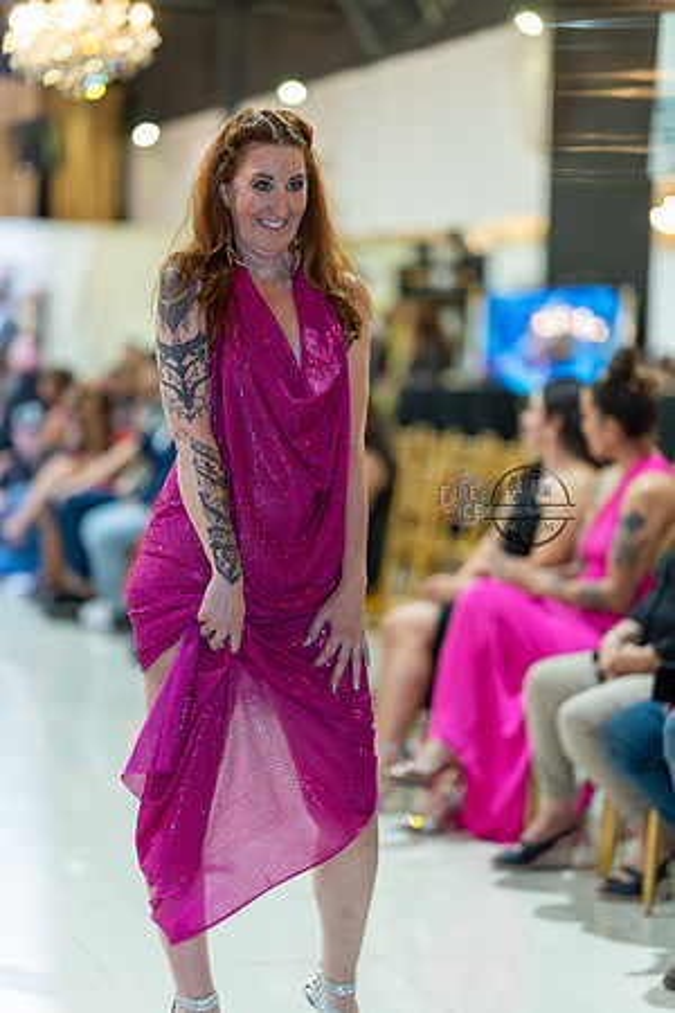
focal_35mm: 85
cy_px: 506
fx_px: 2390
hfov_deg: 16.1
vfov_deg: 23.9
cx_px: 338
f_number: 1.4
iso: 400
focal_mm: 85
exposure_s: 1/160
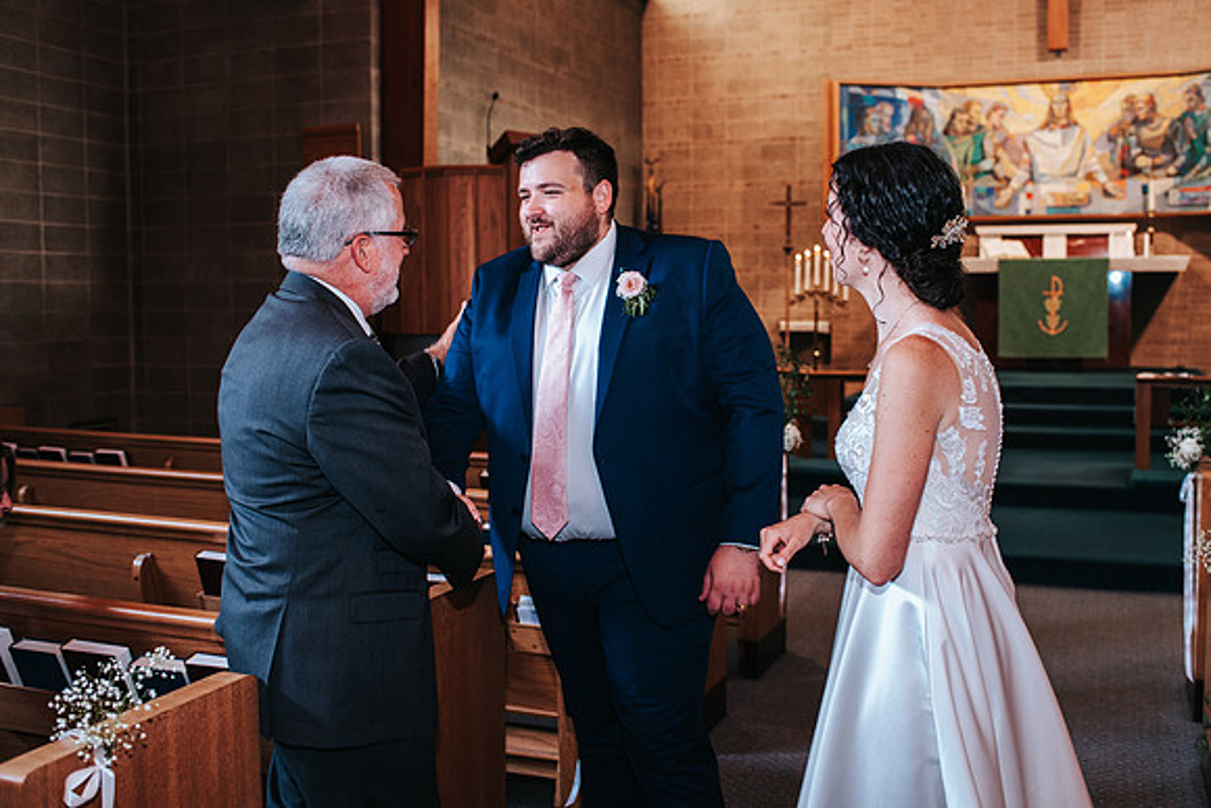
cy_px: 379
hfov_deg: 51.7
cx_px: 643
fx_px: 1250
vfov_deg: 35.8
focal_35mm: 37
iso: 1000
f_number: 3.2
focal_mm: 35
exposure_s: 1/125
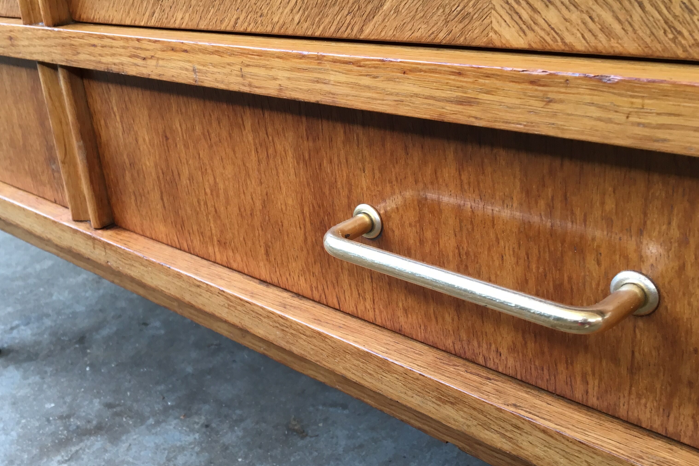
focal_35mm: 40
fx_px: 777
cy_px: 230
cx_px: 261
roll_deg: +7.8
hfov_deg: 48.0
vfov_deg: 33.4
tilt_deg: -21.0
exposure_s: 1/33
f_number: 2.2
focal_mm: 4.15
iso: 25
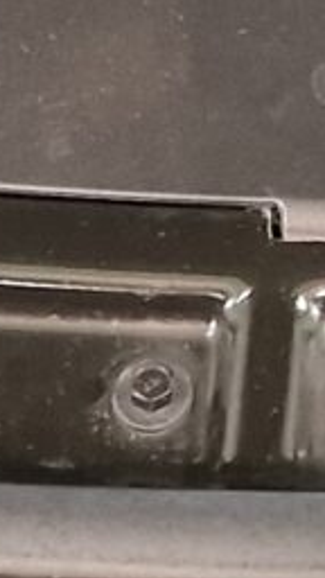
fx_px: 3845
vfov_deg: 7.2
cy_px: -1411
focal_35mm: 251
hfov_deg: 4.8
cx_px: 472
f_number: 1.8
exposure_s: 1/33
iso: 320
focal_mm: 6.4
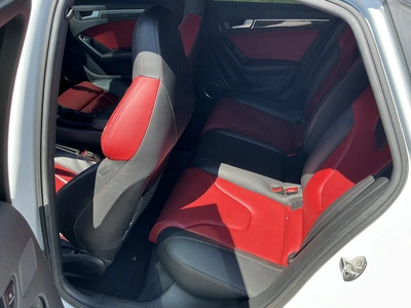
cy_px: 154
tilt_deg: -33.3
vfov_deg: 49.7
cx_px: 206
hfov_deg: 63.4
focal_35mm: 28
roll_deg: -2.5
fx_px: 332
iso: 25
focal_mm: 3
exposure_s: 1/309
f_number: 1.8
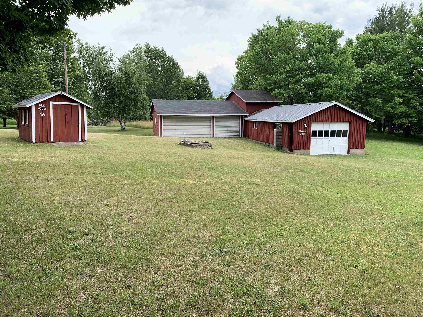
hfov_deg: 67.3
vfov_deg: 53.1
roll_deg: -0.2
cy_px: 158
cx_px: 212
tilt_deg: -6.2
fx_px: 318
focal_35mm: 26
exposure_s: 1/727
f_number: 1.8
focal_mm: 4.25
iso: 25
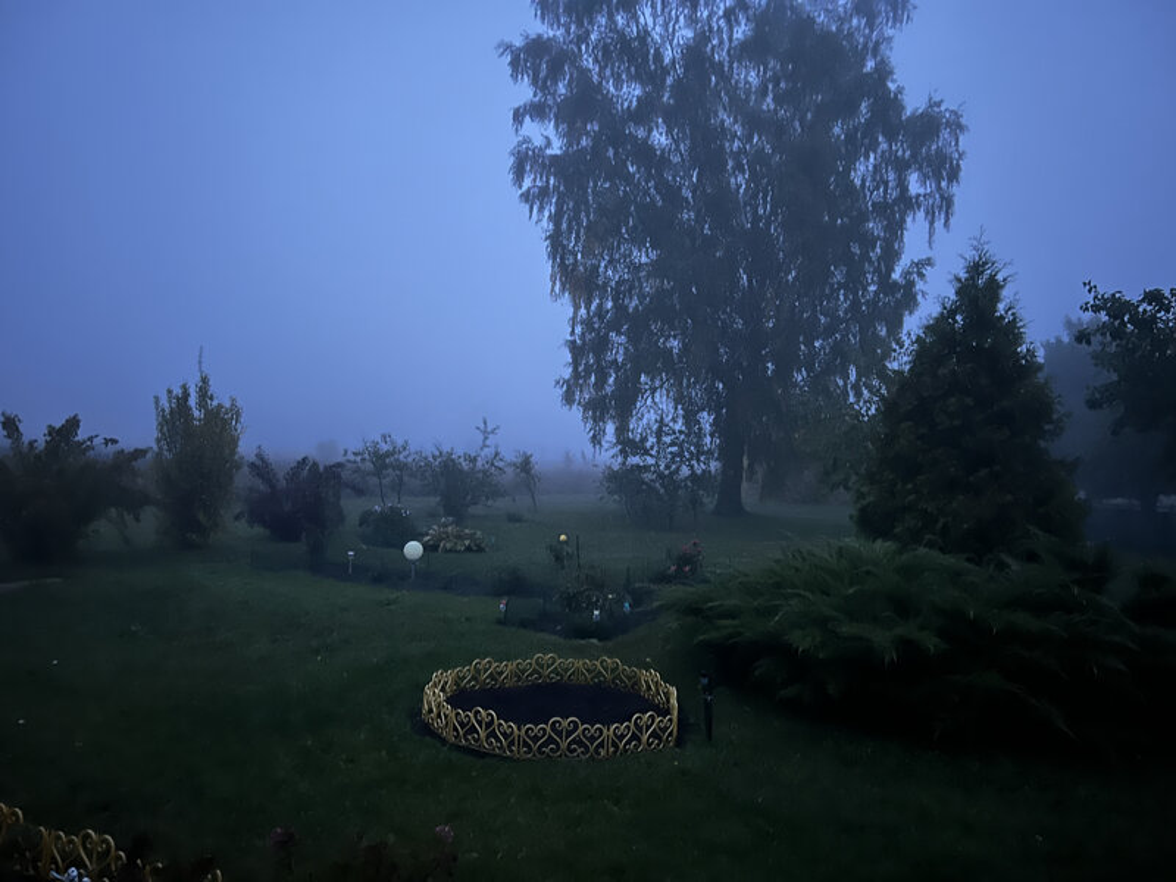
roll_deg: -1.0
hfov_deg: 67.3
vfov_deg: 53.1
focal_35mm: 26
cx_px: 588
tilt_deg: +1.9
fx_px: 883
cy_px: 441
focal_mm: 5.7
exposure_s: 1/9
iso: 1000
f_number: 1.5
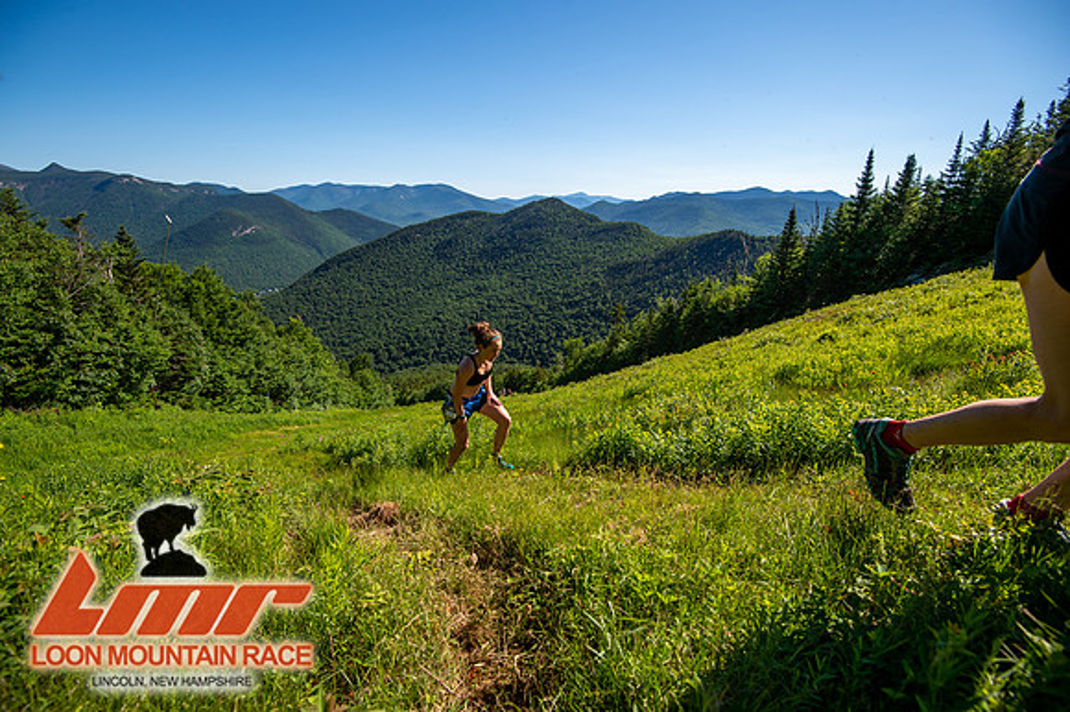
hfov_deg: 96.8
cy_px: 356
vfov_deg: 73.7
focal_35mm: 16
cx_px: 535
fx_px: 475
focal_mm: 16
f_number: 5
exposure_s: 1/640
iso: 100
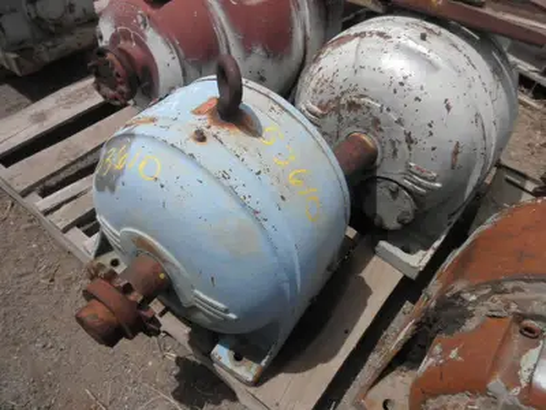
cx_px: 273
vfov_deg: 49.7
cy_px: 205
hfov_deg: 63.4
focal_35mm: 28
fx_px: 442
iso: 64
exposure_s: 1/200
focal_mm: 5
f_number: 8.5
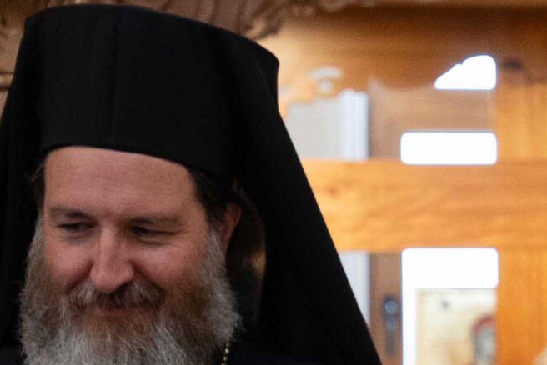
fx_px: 3618
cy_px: 472
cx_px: 730
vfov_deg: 5.7
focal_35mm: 238
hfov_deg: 8.5
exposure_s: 1/160
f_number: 4
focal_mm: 61
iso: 3200
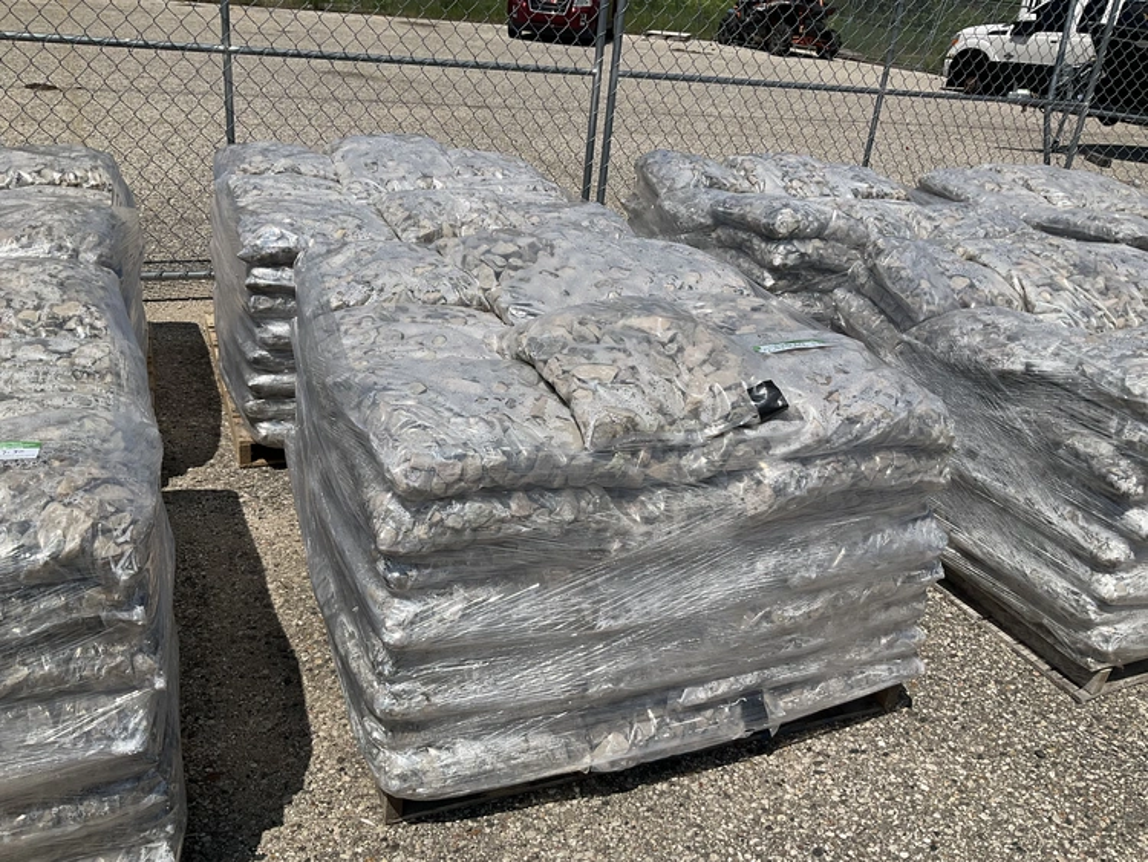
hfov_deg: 61.6
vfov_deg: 48.3
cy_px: 431
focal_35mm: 29
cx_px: 574
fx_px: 962
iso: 25
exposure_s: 1/4405
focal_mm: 3
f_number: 1.8
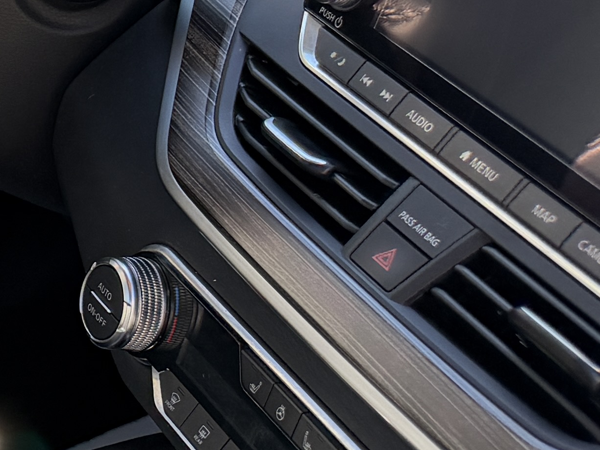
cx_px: -773
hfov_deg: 13.6
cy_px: 203
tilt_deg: -31.7
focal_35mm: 112
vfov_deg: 13.2
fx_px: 1941
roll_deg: +1.2
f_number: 1.78
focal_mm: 6.76
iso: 80
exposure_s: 1/238
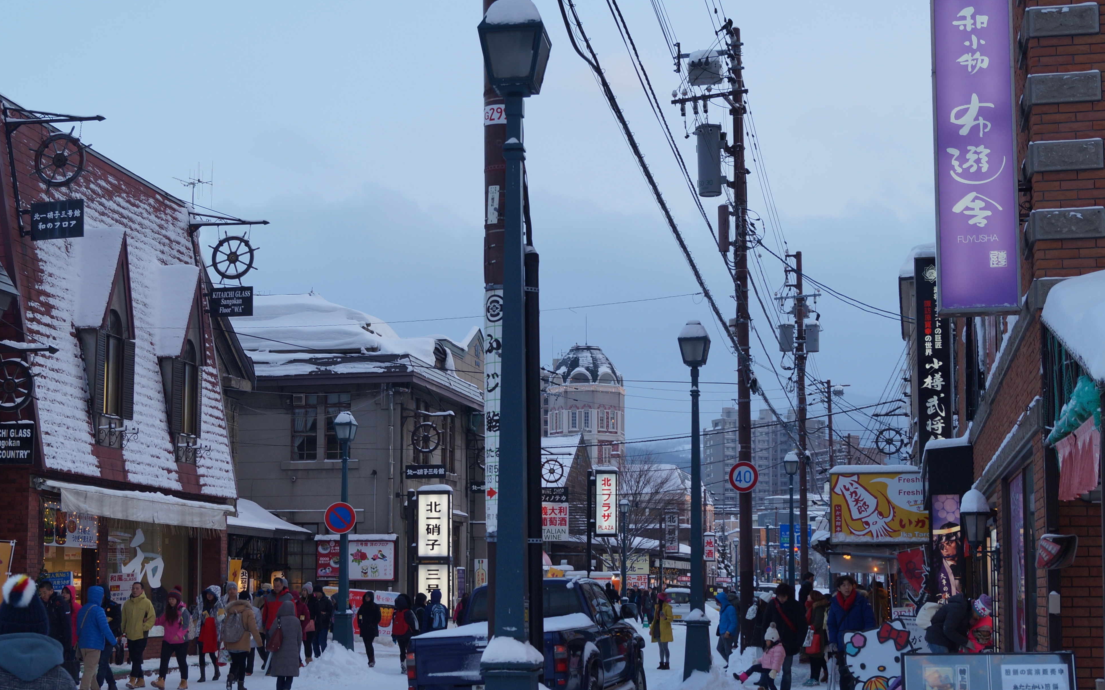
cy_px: 441
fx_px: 1626
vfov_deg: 23.9
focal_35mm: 54
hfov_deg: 37.5
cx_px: 487
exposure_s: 1/80
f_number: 4.5
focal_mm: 28
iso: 100
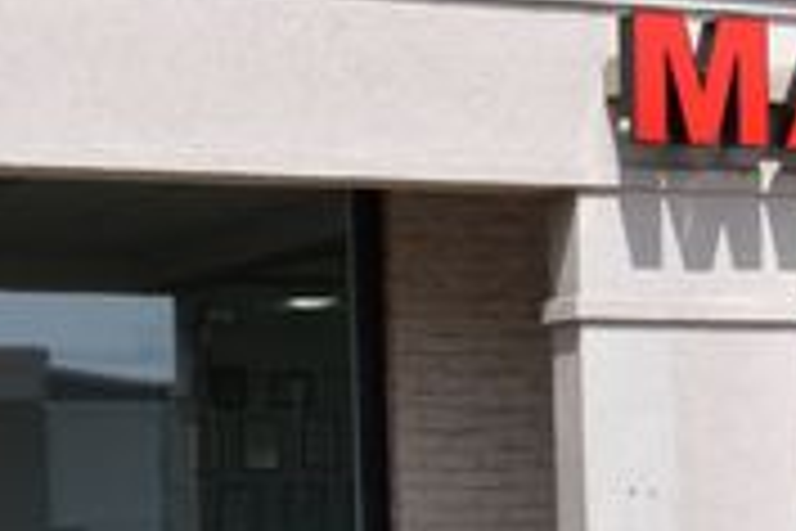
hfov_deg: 11.1
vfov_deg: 7.8
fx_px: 3847
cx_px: 1363
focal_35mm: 174
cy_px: 634
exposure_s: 1/500
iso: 280
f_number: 11
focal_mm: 32
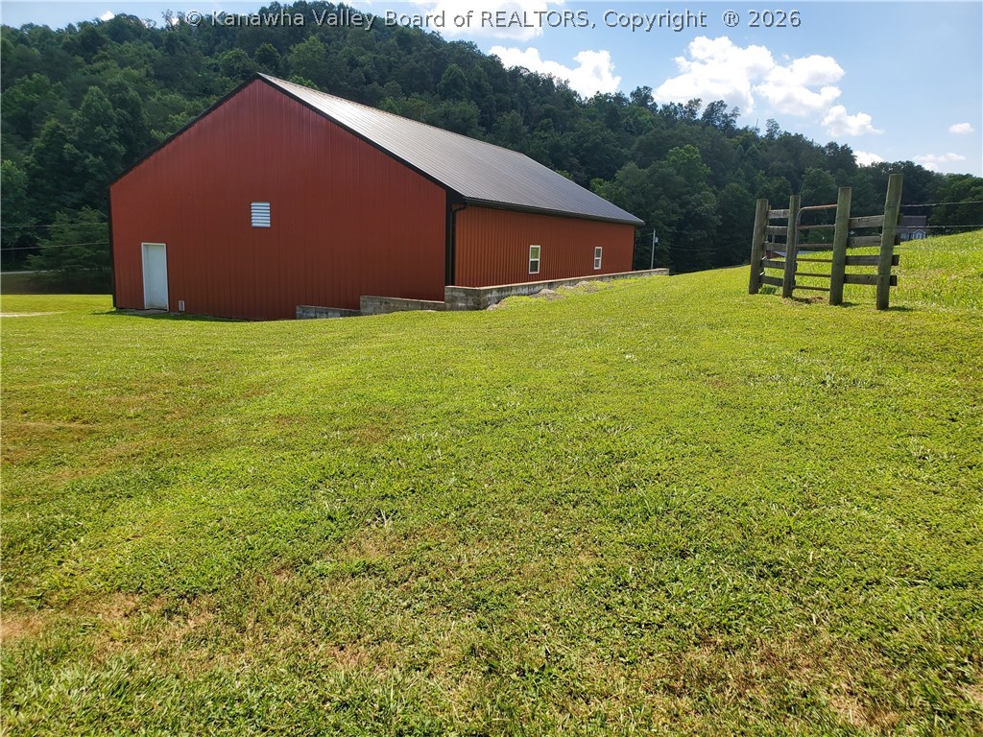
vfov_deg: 53.1
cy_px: 368
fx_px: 738
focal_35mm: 26
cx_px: 492
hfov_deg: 67.3
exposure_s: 1/1324
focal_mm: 4.3
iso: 50
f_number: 2.4
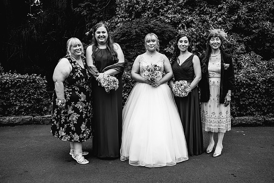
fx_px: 266
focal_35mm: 35
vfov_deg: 37.9
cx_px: 137
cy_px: 92
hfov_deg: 54.4
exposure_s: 1/500
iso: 100
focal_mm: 35
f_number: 4
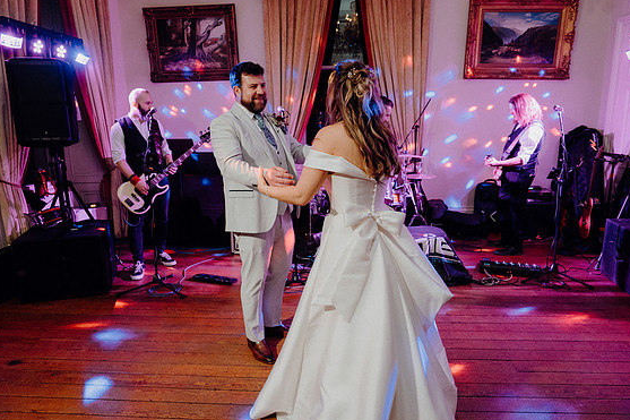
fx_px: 437
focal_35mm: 25
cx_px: 322
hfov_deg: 71.5
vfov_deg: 51.3
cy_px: 211
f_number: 3.5
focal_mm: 24
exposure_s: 1/160
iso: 2500
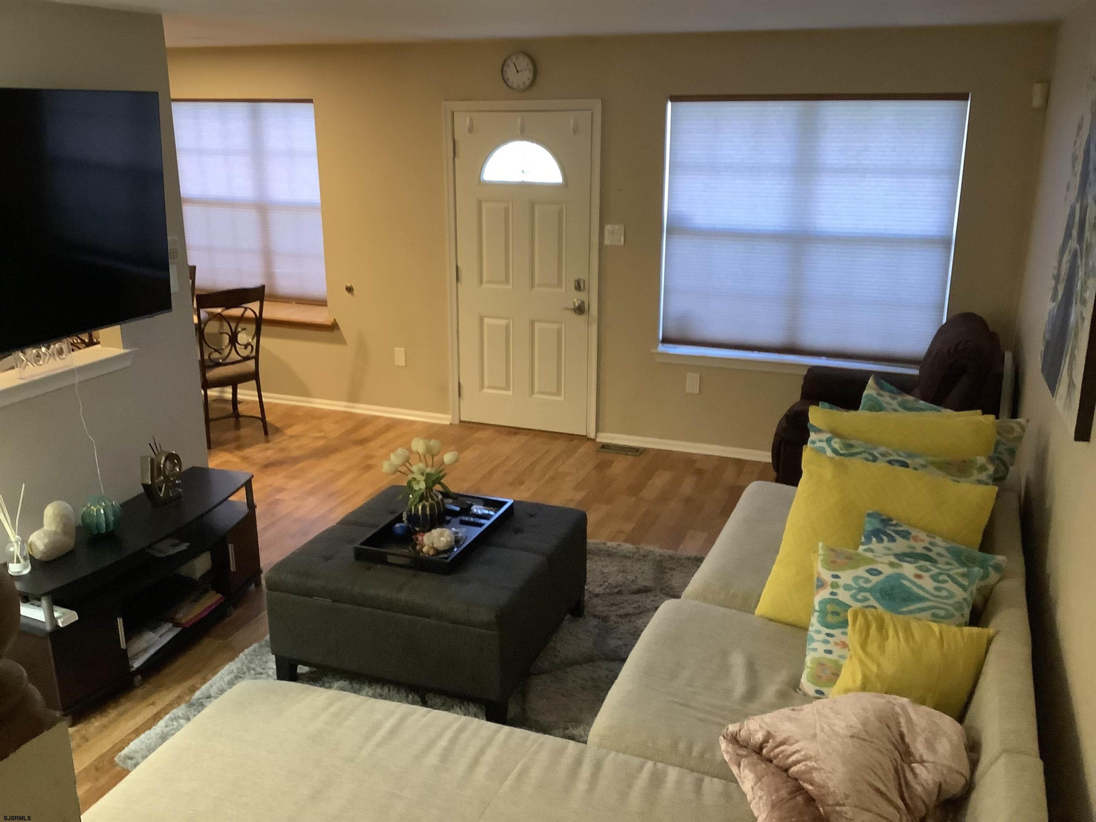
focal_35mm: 31
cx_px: 548
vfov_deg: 45.4
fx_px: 982
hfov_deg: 58.4
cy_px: 411
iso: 400
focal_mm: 3.3
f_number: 2.4
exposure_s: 1/30
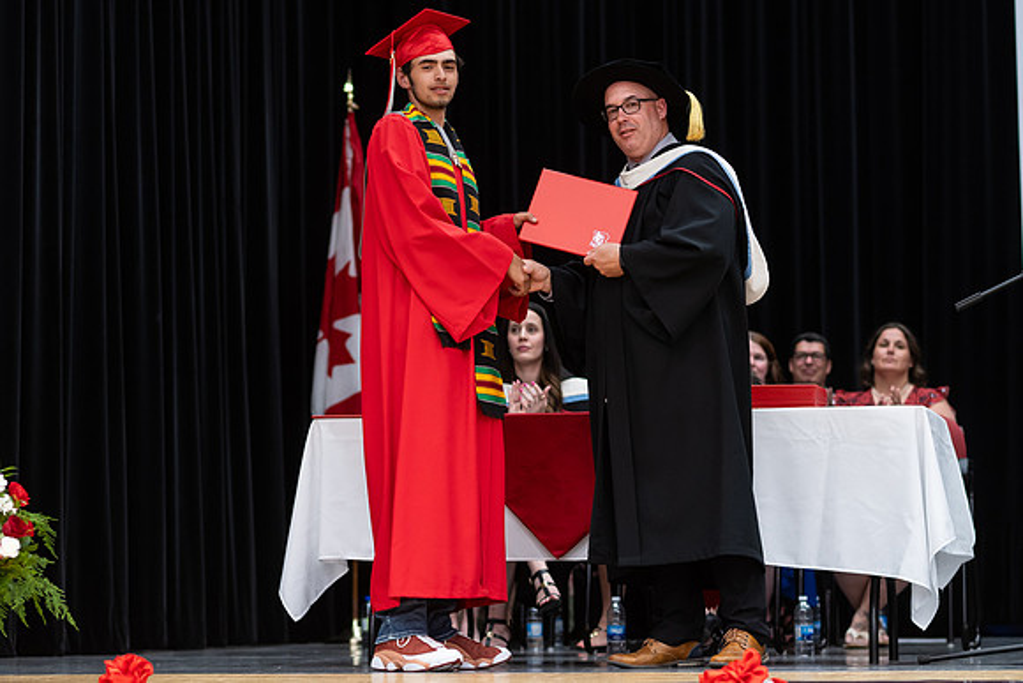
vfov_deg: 12.6
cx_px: 511
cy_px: 386
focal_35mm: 109
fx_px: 3085
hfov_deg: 18.8
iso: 1000
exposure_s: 1/200
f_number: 2.8
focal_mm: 85
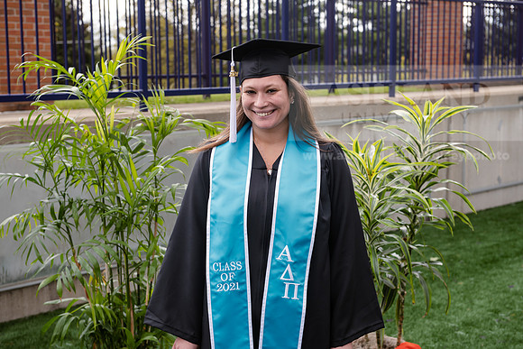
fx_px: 901
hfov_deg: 32.4
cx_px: 262
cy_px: 174
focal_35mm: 62
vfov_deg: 21.9
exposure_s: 1/200
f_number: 5.6
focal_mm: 62
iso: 250
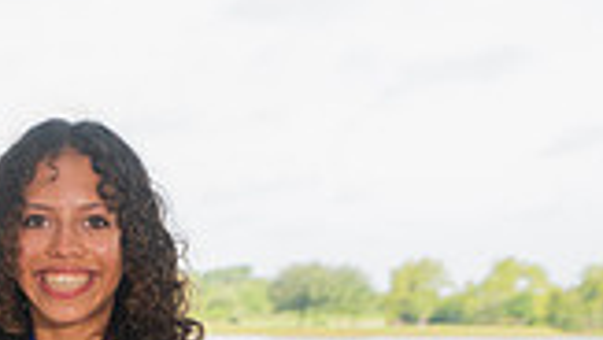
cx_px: 81
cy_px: 787
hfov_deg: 16.0
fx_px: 2128
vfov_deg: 8.4
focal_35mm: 133
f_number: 4.5
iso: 250
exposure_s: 1/400
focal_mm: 46
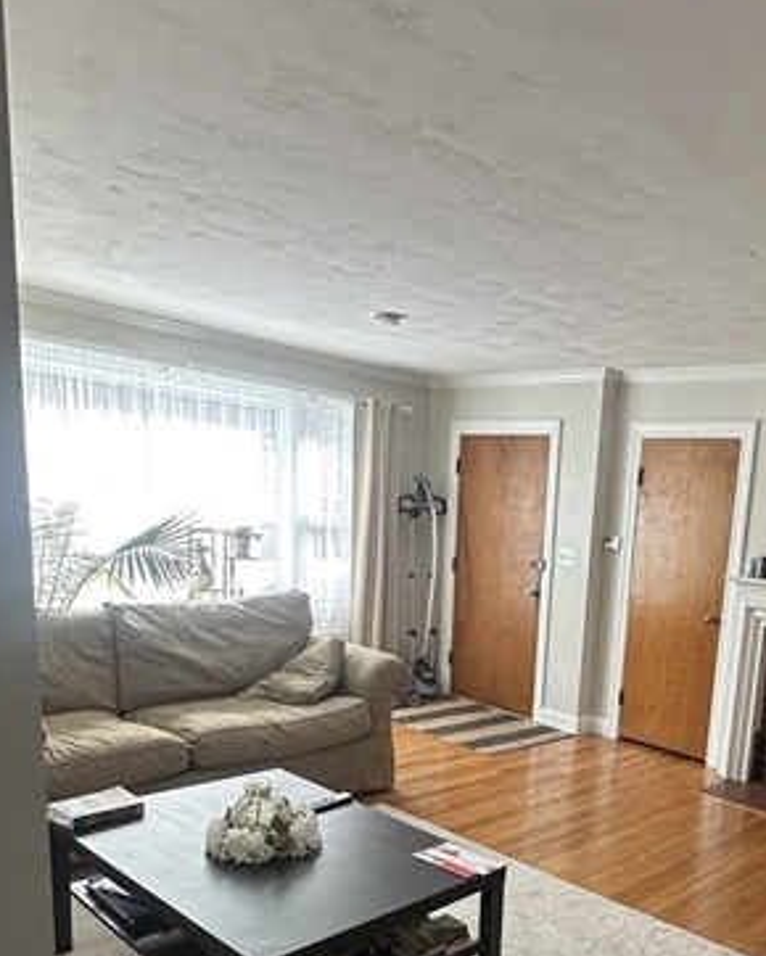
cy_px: 684
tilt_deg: -10.5
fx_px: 821
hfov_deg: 47.5
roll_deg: -5.1
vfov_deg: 58.1
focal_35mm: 29
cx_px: 602
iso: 200
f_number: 2.2
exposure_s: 1/120
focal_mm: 2.22
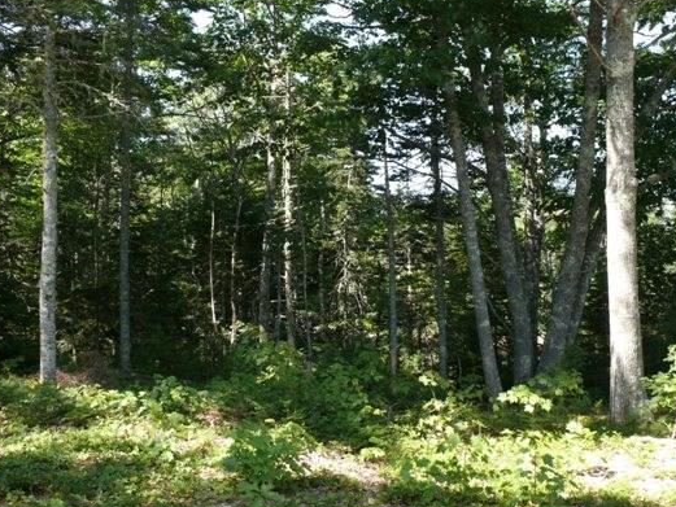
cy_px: 231
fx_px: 840
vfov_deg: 33.6
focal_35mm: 43
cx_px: 400
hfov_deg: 43.7
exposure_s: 1/125
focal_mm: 7.4
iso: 100
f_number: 4
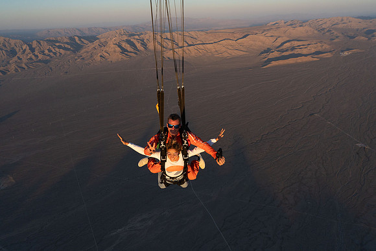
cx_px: 188
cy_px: 126
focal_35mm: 24
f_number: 6.3
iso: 1250
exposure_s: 1/2000
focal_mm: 24
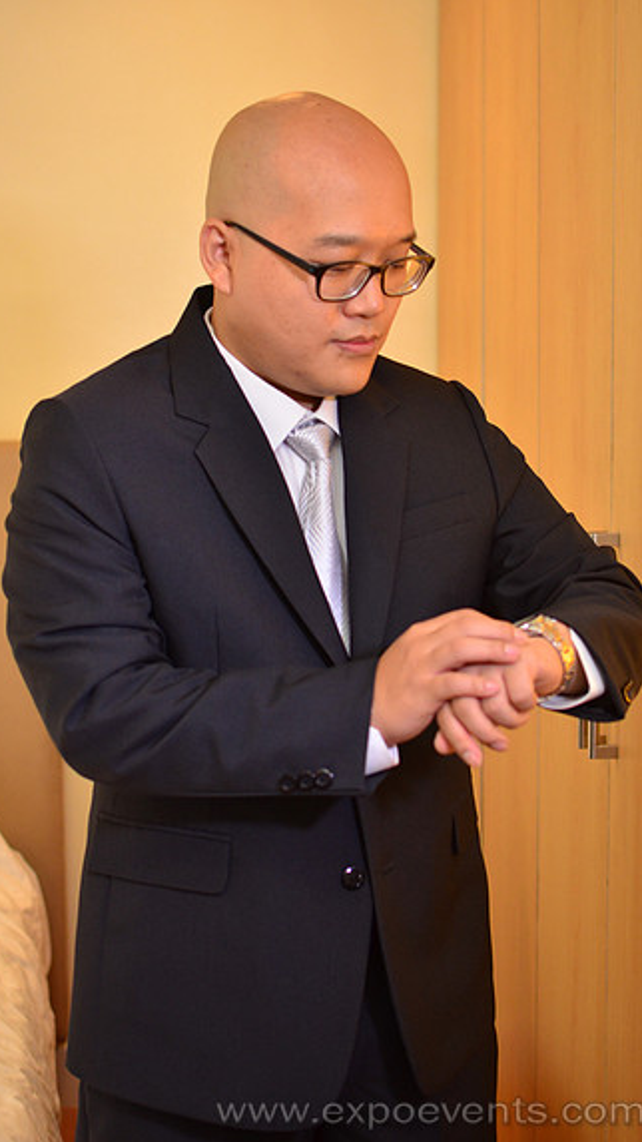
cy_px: 576
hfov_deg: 21.6
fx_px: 1682
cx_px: 339
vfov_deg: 37.5
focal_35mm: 56
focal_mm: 35
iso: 640
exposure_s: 1/60
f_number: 2.2
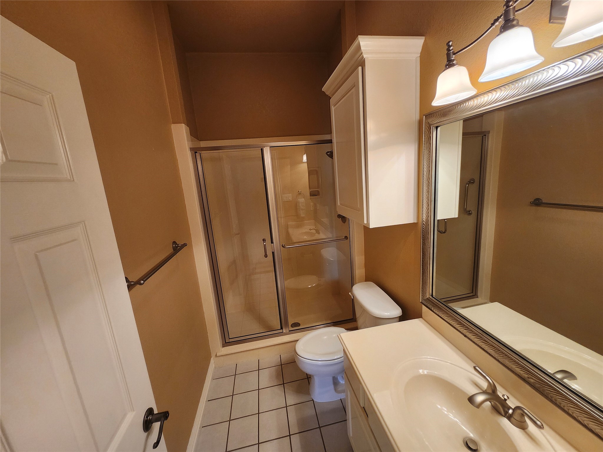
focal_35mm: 13
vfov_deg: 89.9
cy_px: 226
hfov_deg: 106.2
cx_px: 302
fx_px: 226
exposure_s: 1/60
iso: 160
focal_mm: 1.74
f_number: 2.2
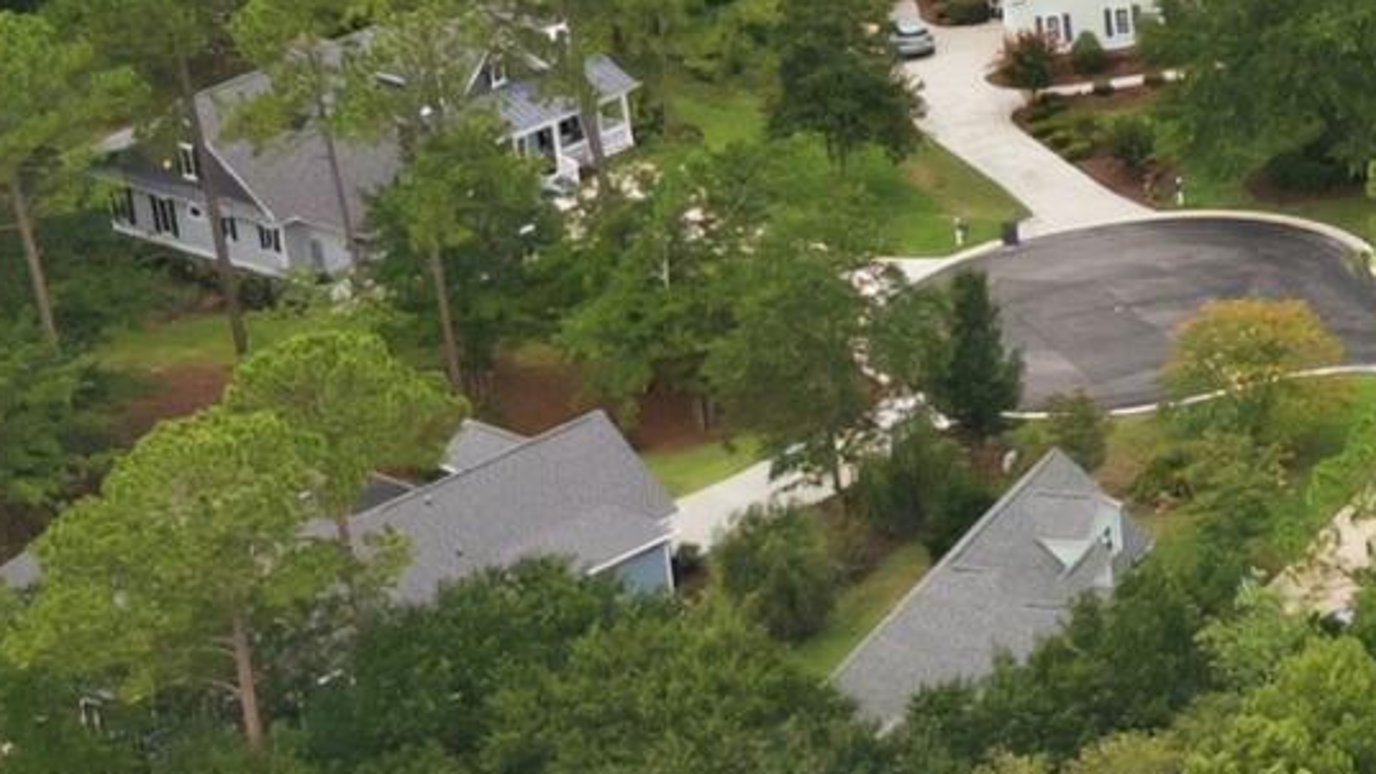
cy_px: 5
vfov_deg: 8.3
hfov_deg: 13.2
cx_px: 2498
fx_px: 5327
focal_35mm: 146
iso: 100
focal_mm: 8.7
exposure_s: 1/1600
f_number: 1.8
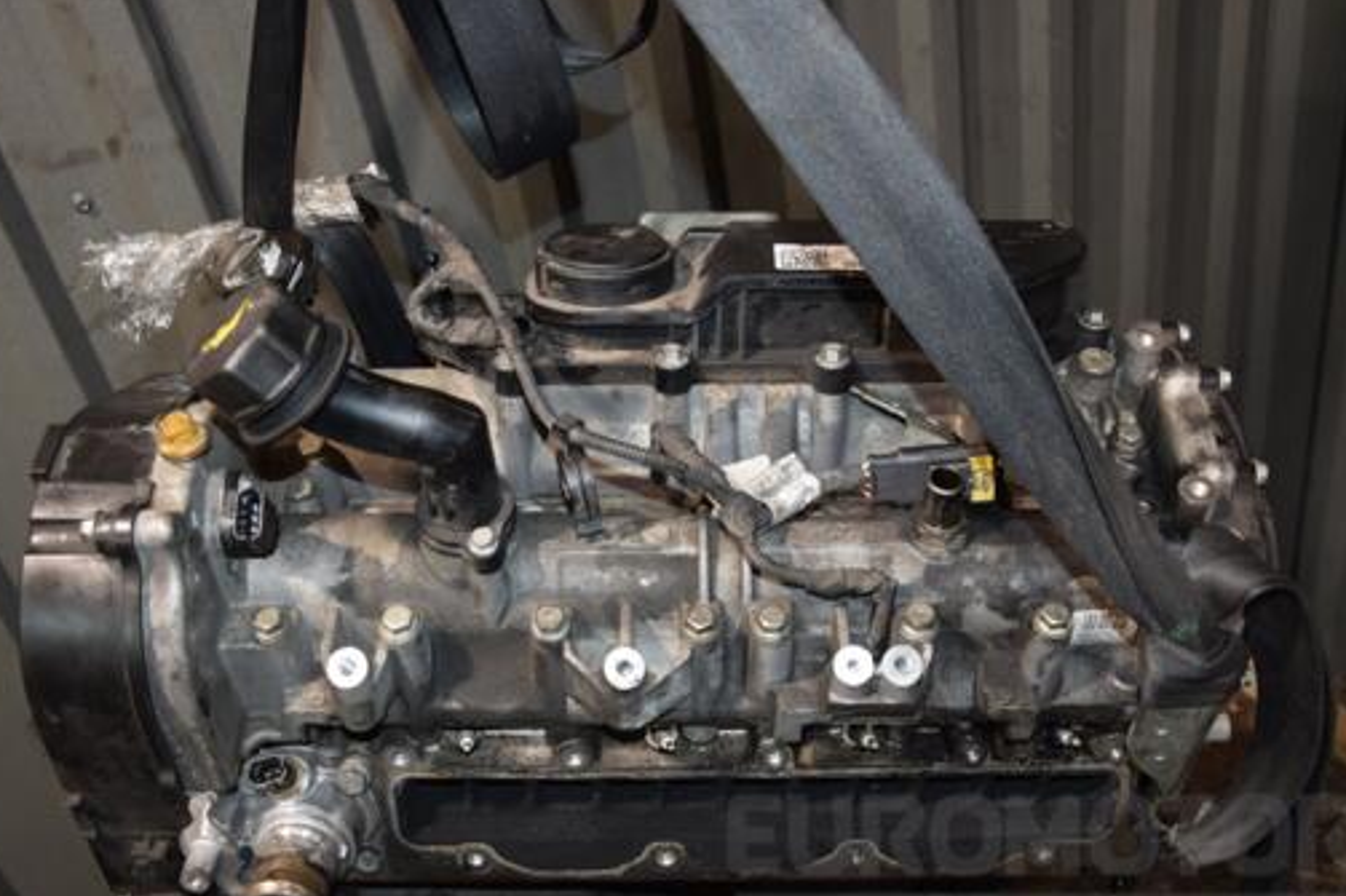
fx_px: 1405
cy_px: 479
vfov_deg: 35.4
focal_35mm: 38
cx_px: 677
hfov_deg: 51.2
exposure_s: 1/60
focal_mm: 21
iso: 800
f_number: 5
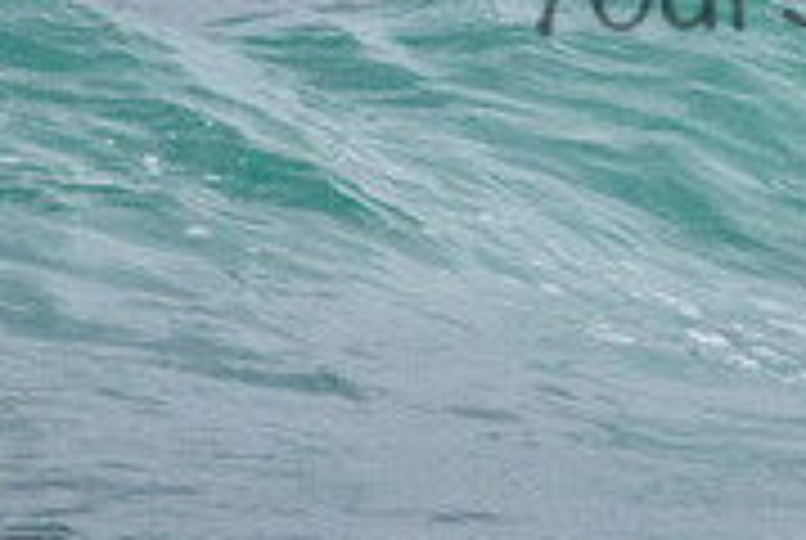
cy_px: -219
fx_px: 79701
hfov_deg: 0.6
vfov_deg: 0.4
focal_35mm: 3554
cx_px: 1094
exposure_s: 1/2000
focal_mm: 800
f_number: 11
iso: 2200
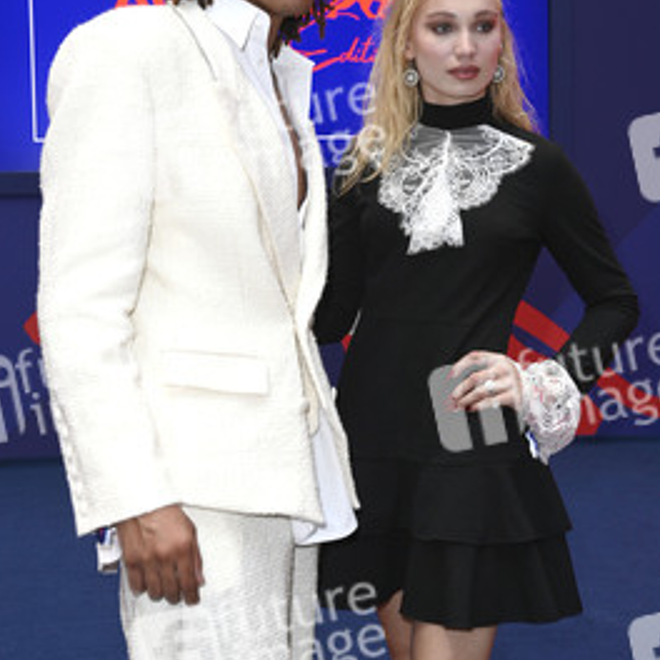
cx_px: 330
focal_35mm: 58
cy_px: 268
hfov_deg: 29.6
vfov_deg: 29.5
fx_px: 1251
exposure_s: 1/100
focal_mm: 45
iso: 1000
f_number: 5.6
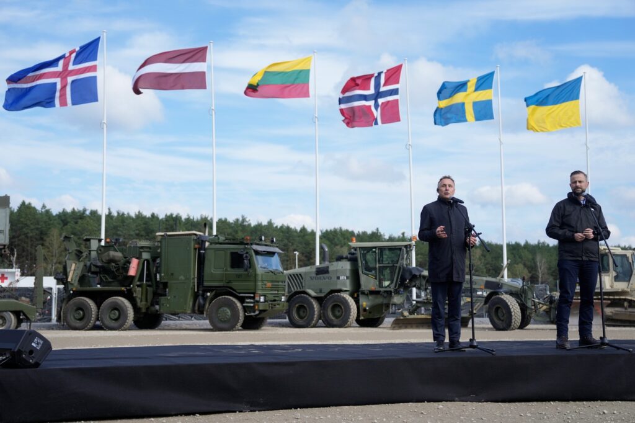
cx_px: 318
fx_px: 864
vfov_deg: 27.5
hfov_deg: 40.4
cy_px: 212
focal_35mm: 49
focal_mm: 49
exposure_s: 1/4000
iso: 320
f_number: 2.8
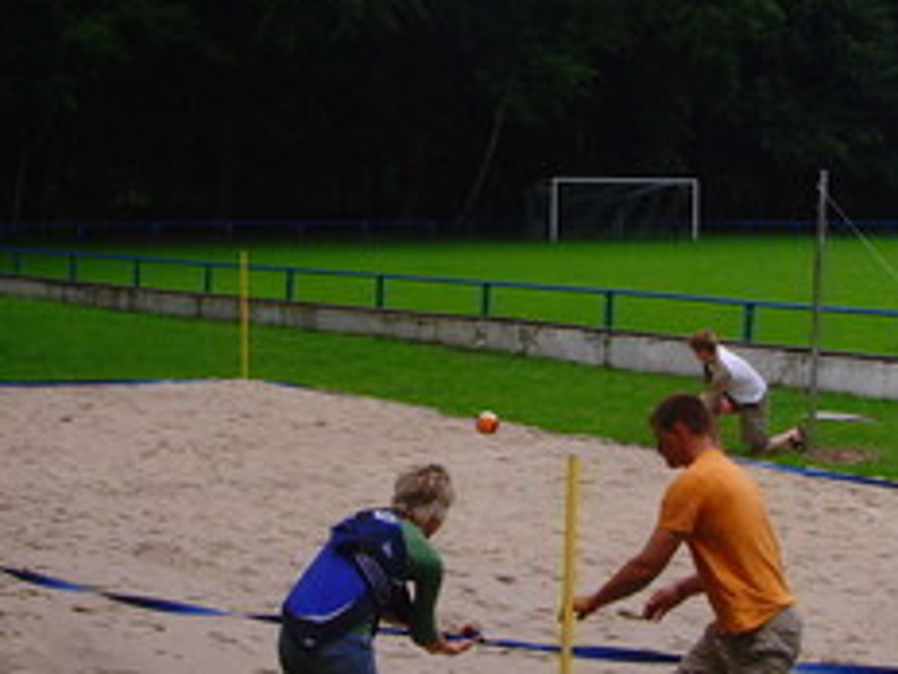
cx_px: 364
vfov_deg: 17.6
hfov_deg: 23.3
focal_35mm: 84
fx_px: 2179
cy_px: 389
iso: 80
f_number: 6.3
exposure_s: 1/250
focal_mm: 6.6
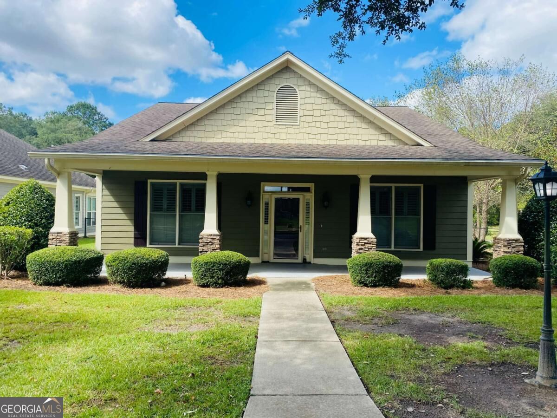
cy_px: 209
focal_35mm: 26
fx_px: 418
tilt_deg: -1.7
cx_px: 278
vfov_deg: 53.1
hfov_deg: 67.3
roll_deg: +0.6
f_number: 1.8
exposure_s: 1/1362
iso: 32
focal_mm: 4.25
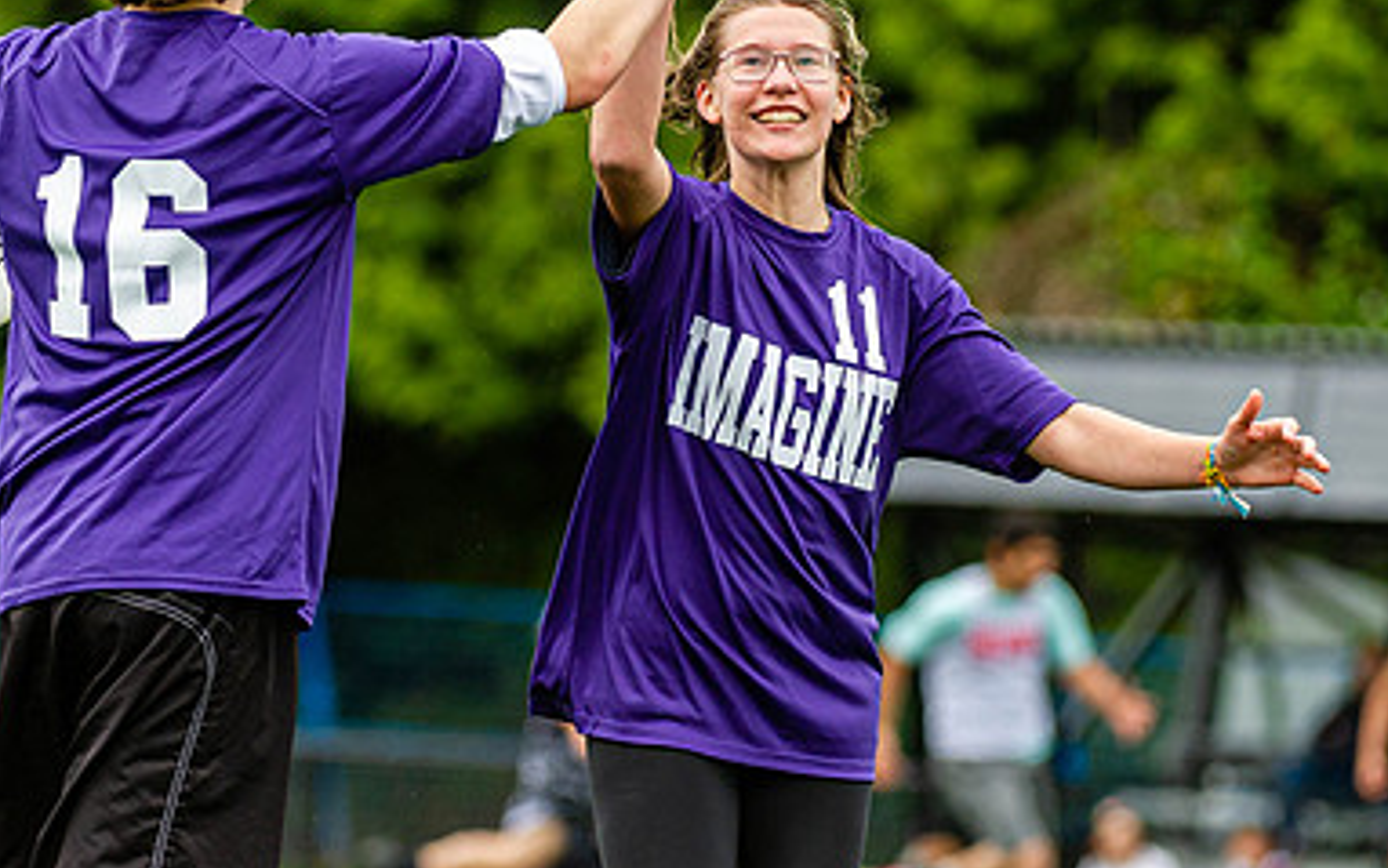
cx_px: 652
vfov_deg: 2.9
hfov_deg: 4.6
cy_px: 366
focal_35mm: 459
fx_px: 17368
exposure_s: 1/1000
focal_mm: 220
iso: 320
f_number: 4
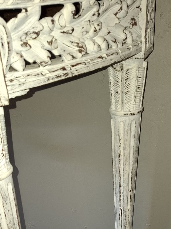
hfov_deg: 32.8
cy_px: 207
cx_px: 73
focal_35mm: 44
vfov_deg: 39.8
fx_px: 290
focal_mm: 5.54
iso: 200
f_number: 1.8
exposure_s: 1/50
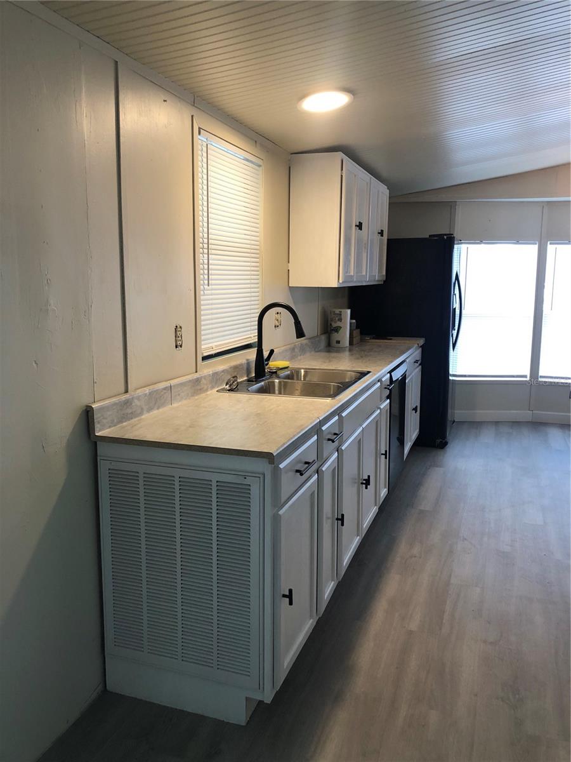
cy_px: 381
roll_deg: -1.1
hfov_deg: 49.7
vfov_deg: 63.4
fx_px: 616
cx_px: 286
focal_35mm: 28
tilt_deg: -8.8
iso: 25
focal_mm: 3.99
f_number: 1.8
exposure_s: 1/30
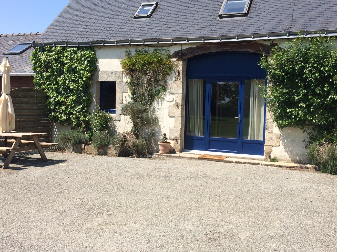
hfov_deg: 51.3
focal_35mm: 36
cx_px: 179
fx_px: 350
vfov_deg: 39.6
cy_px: 121
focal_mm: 4.15
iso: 32
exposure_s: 1/1709
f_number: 2.2
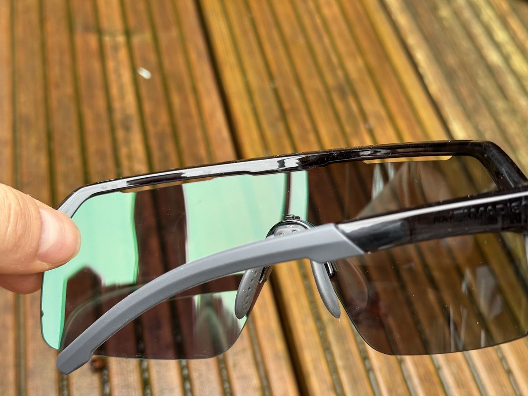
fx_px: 732
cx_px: 264
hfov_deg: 39.7
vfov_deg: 30.3
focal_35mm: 48
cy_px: 198
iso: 100
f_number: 1.78
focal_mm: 6.76
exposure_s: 1/121
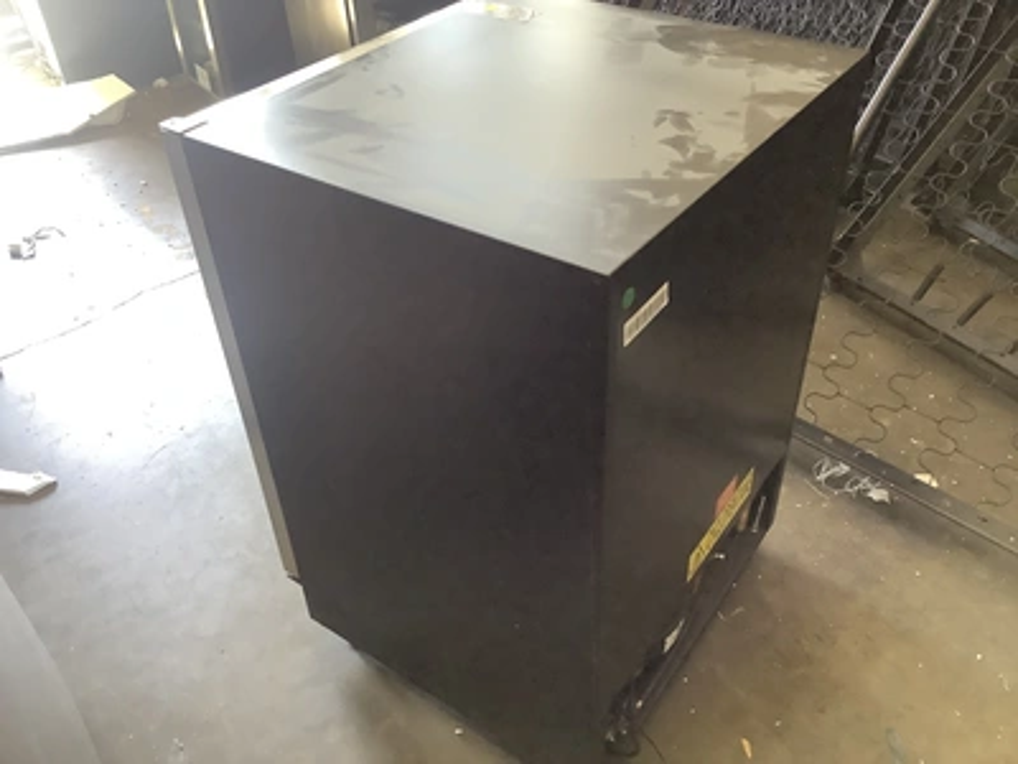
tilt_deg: -38.9
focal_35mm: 31
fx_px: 912
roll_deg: +4.4
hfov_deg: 58.4
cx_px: 509
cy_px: 382
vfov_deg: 45.4
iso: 200
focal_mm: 3.3
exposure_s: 1/60
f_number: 2.4
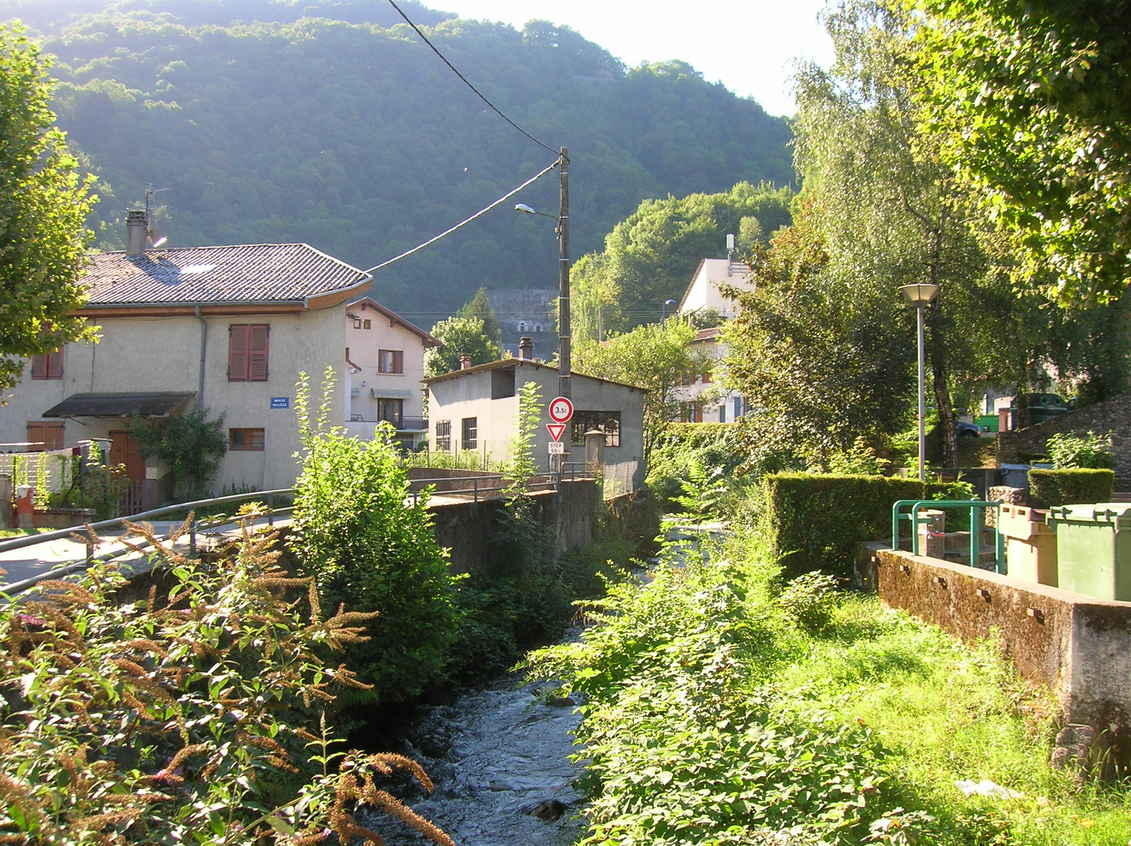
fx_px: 1110
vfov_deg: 41.7
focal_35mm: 34
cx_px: 566
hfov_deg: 54.0
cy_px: 423
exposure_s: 1/73
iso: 50
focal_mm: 5.7
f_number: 4.9
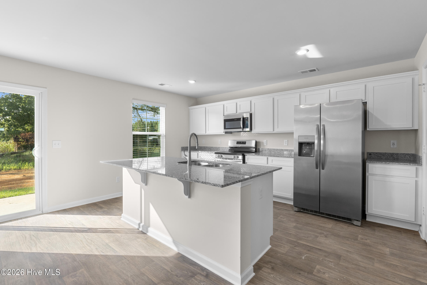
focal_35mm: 16
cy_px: 142
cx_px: 214
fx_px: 196
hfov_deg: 95.0
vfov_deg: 72.1
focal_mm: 11
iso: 200
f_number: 6.3
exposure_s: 1/15
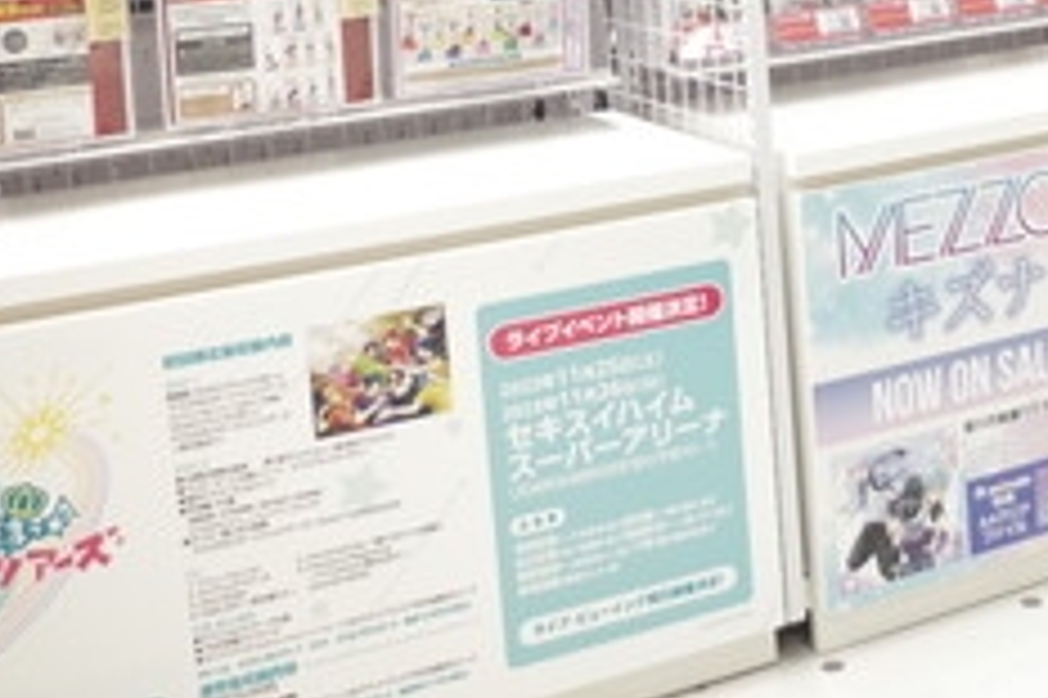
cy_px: -65
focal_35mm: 66
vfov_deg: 19.7
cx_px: 868
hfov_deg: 29.7
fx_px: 1920
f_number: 4
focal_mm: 20
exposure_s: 1/50
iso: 200
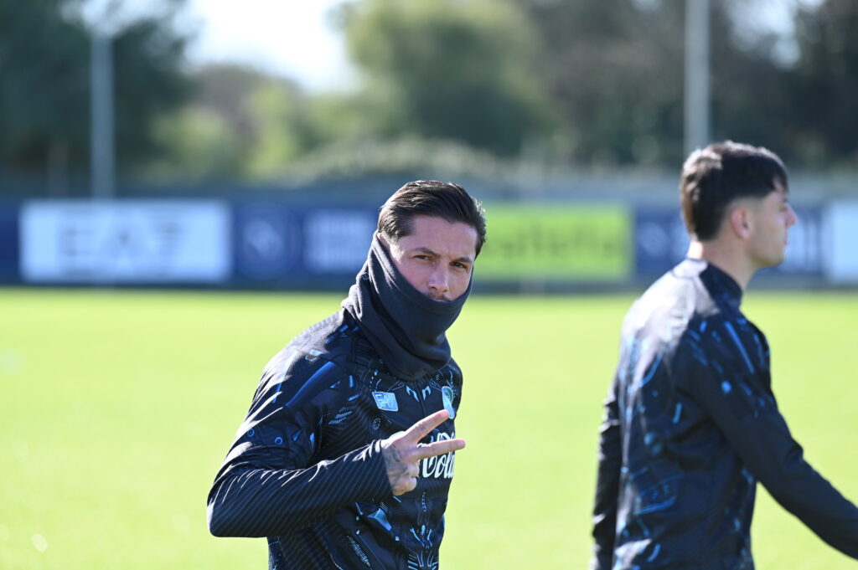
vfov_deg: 6.9
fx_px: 4763
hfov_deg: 10.3
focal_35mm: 200
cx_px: 429
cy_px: 285
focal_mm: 200
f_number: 4
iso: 400
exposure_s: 1/1000
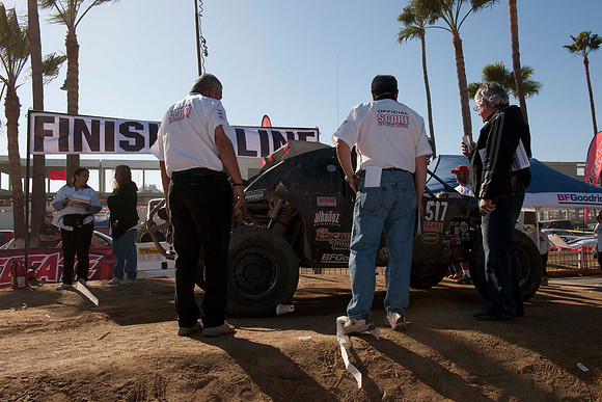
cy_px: 201
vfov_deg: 41.1
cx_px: 301
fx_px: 535
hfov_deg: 58.7
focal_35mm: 32
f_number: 13
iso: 400
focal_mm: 32
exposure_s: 1/640
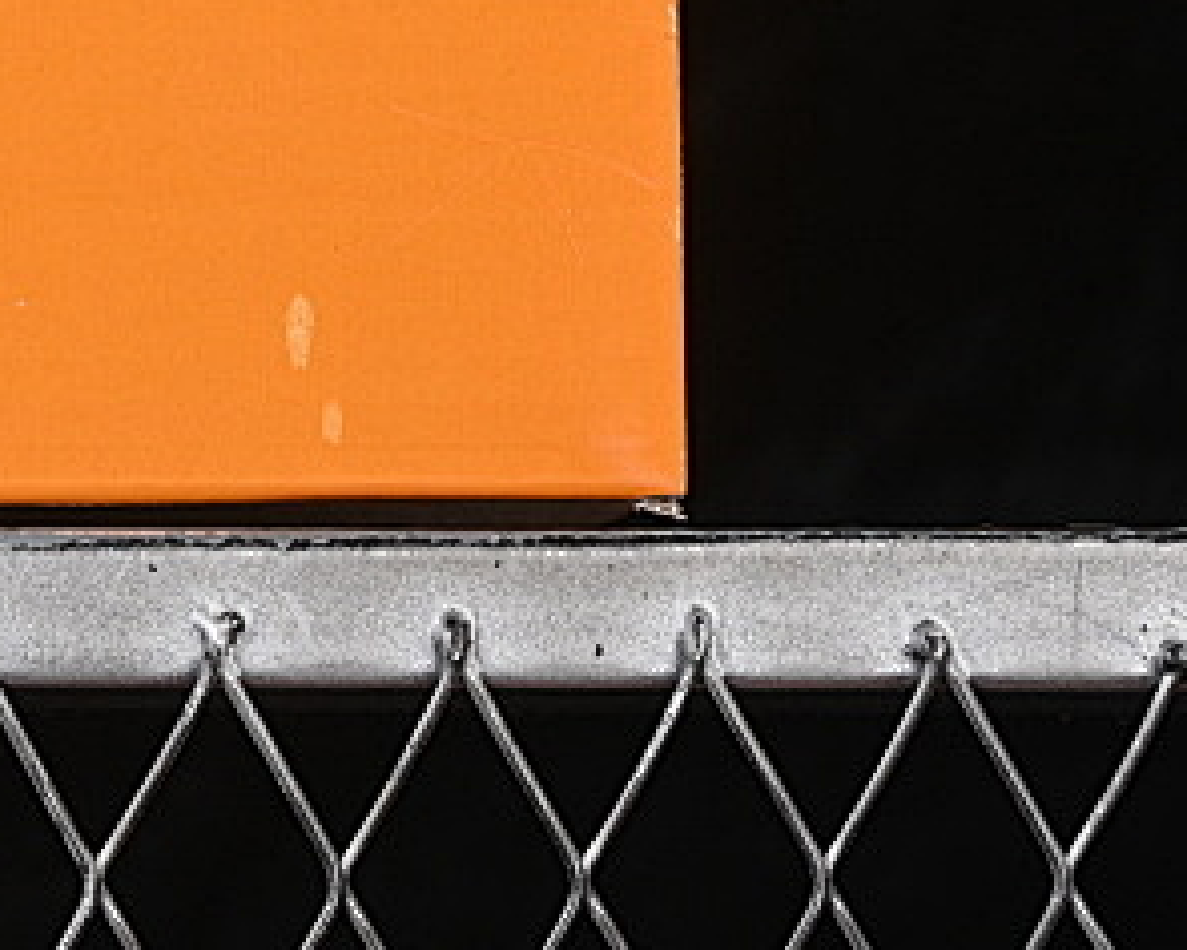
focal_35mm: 258
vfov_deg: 5.9
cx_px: -487
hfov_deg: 7.4
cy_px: -370
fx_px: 9064
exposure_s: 1/80
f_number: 8
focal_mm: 50
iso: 160
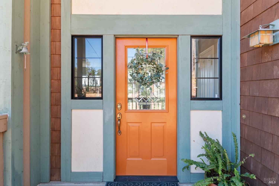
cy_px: 93
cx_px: 140
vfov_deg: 63.2
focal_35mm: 20
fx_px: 151
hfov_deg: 85.4
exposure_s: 1/8
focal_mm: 13
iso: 100
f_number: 11
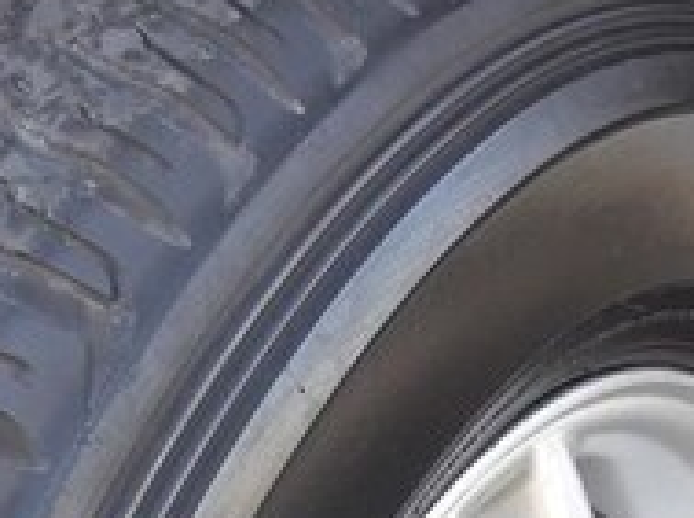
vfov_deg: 14.5
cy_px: 656
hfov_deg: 19.8
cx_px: 110
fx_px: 1961
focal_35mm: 98
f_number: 1.9
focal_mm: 3.7
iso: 50
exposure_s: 1/100
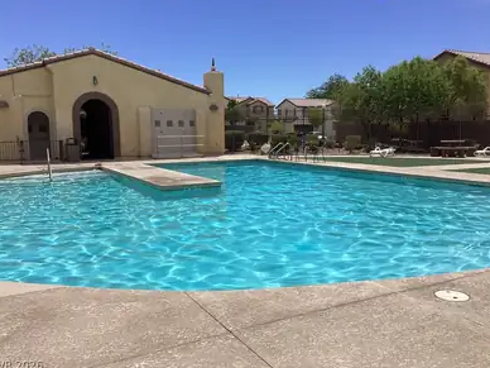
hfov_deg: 56.8
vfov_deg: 44.2
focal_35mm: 32
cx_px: 241
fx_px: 453
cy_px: 183
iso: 25
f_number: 2.4
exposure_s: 1/2809
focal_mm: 3.3
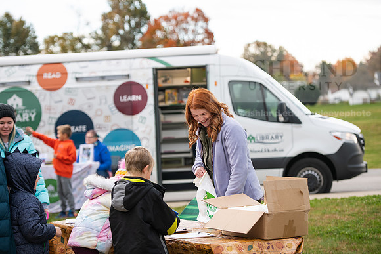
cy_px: 127
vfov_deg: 14.4
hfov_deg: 21.5
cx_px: 190
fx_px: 1006
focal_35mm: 95
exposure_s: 1/320
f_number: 3.2
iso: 250
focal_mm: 95
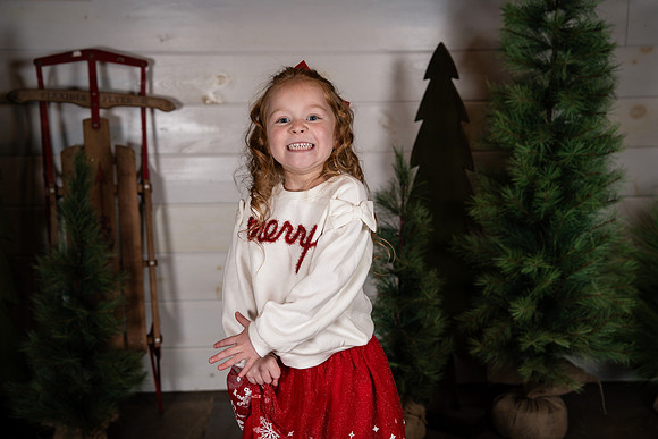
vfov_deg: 28.7
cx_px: 329
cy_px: 220
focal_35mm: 47
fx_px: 859
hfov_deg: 41.9
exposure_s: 1/250
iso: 200
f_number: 4
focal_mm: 47
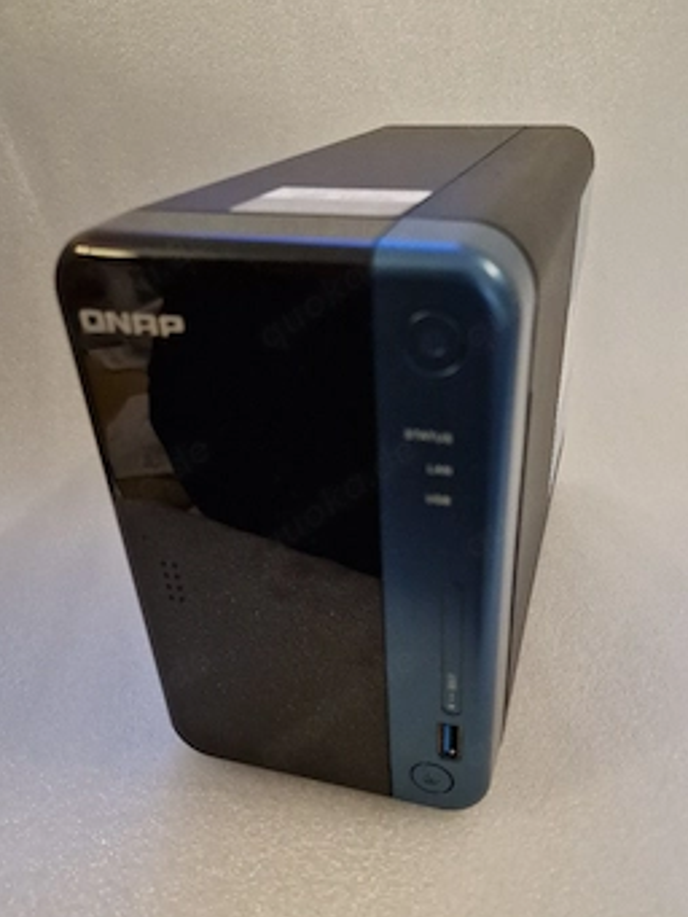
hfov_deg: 51.2
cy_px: 527
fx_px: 715
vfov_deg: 65.0
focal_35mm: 27
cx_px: 395
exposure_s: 1/25
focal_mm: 6.4
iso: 1250
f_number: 1.8
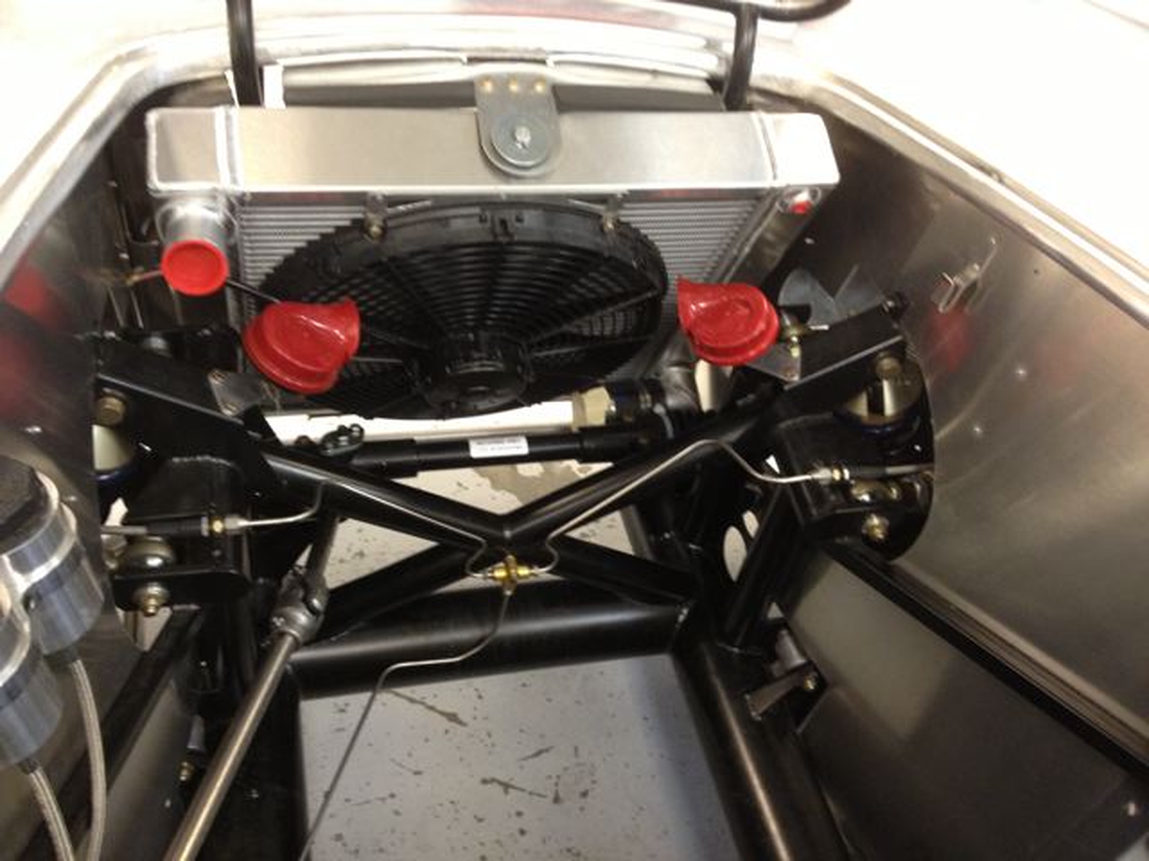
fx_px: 1162
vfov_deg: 40.7
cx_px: 574
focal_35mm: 35
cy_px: 430
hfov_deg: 52.6
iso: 200
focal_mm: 4.28
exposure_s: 1/20
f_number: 2.4
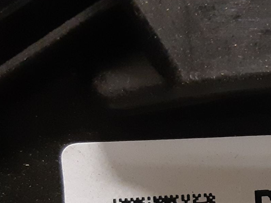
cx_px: 330
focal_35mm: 67
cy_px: 214
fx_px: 524
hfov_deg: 25.8
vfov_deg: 21.0
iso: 320
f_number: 1.7
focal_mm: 3.93
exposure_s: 1/50
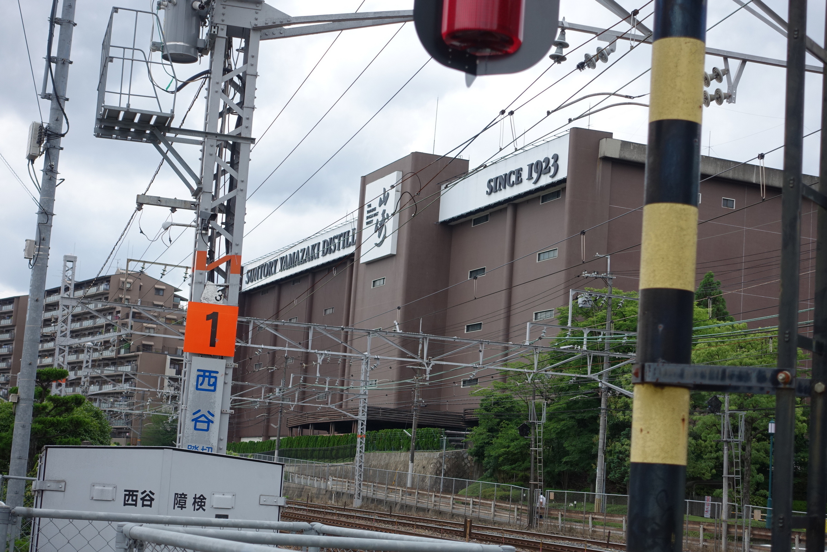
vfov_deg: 21.6
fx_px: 1447
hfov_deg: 31.9
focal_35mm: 63
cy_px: 276
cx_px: 414
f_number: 4
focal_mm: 22.95
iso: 125
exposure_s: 1/640
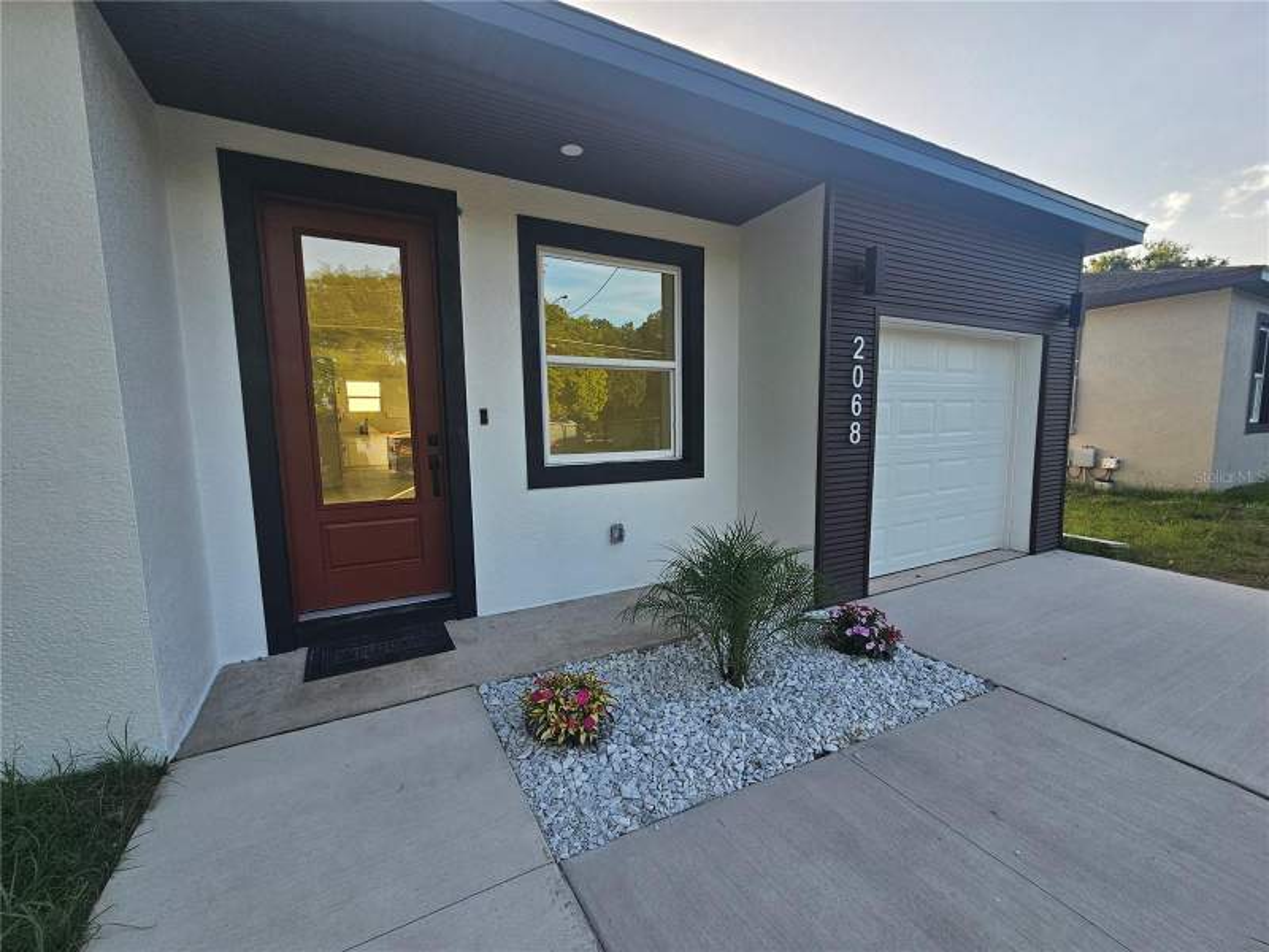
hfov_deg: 106.2
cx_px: 634
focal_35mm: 13
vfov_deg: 89.9
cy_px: 476
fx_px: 477
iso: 50
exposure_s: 1/322
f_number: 2.2
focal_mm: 2.2
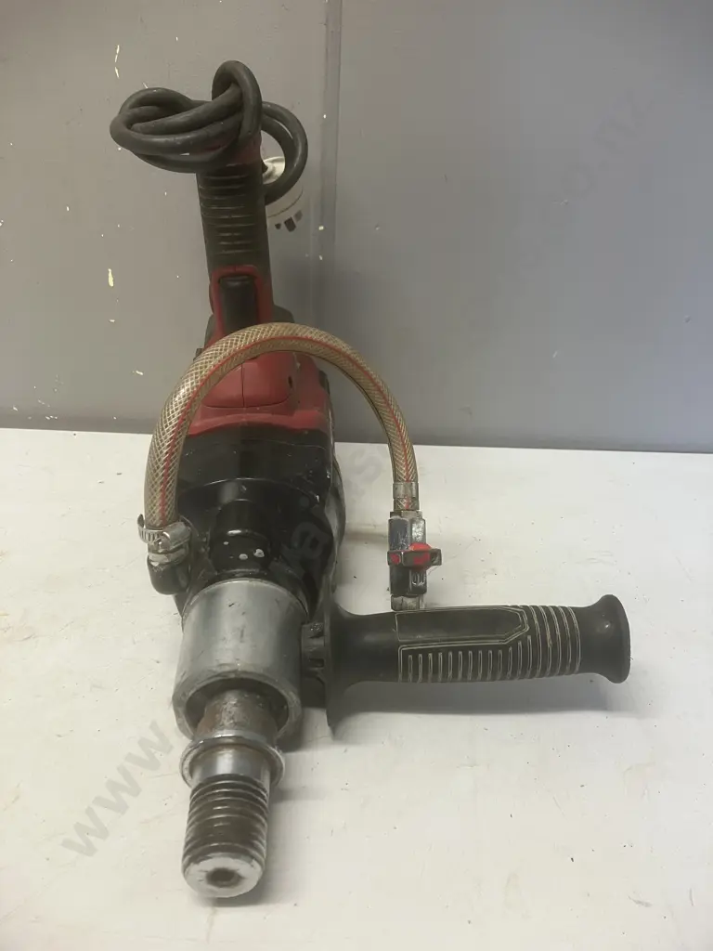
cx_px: 356
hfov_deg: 49.7
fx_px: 769
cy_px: 476
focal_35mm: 28
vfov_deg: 63.4
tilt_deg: -26.3
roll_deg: -2.9
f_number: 1.8
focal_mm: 3.99
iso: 80
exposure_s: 1/50
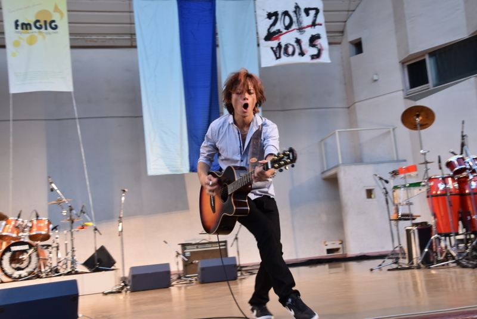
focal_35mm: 39
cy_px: 160
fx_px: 517
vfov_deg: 34.3
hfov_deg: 49.5
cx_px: 238
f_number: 4.5
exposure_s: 1/80
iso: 400
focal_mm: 26
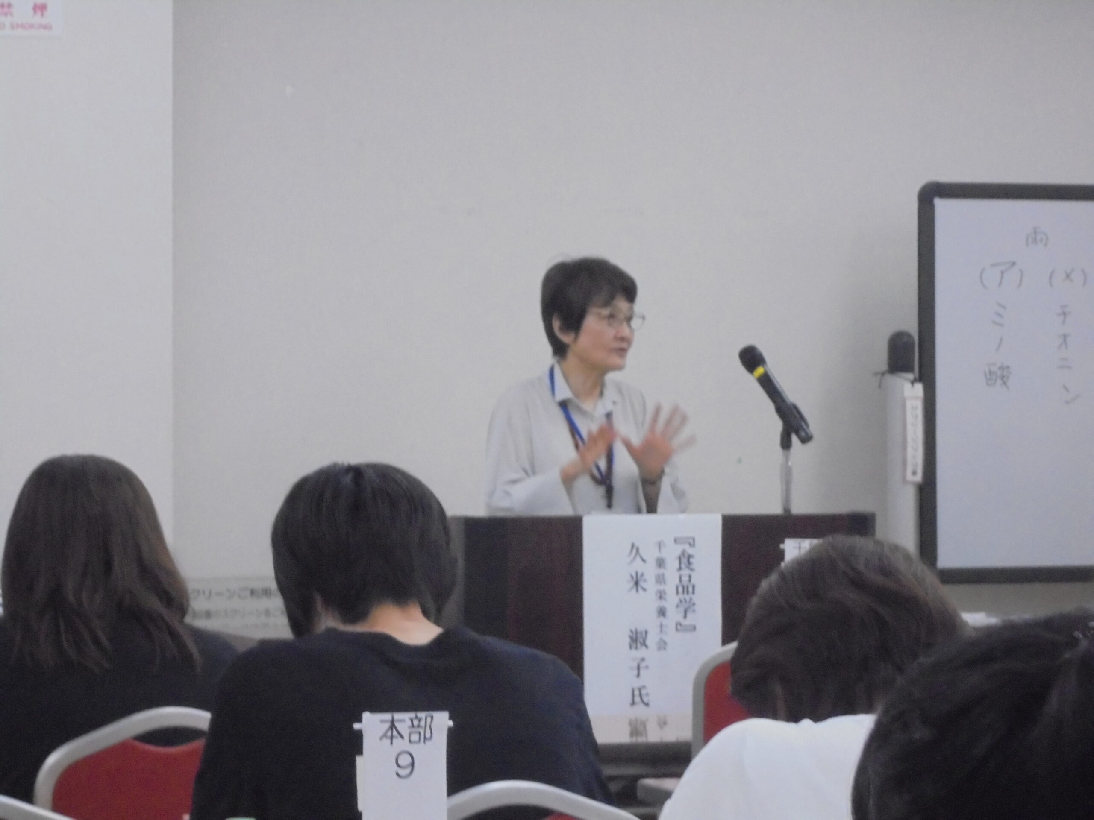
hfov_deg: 12.7
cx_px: 547
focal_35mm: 156
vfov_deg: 9.5
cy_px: 410
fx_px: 4930
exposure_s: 1/50
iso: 800
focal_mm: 27.6
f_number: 6.5
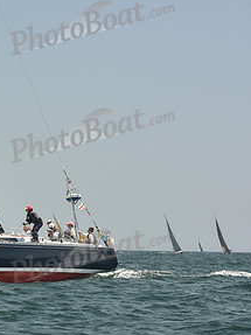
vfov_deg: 14.5
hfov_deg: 10.7
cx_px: -49
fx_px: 1316
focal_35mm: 136
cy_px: 210
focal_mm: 70
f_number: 5.6
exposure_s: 1/640
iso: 250
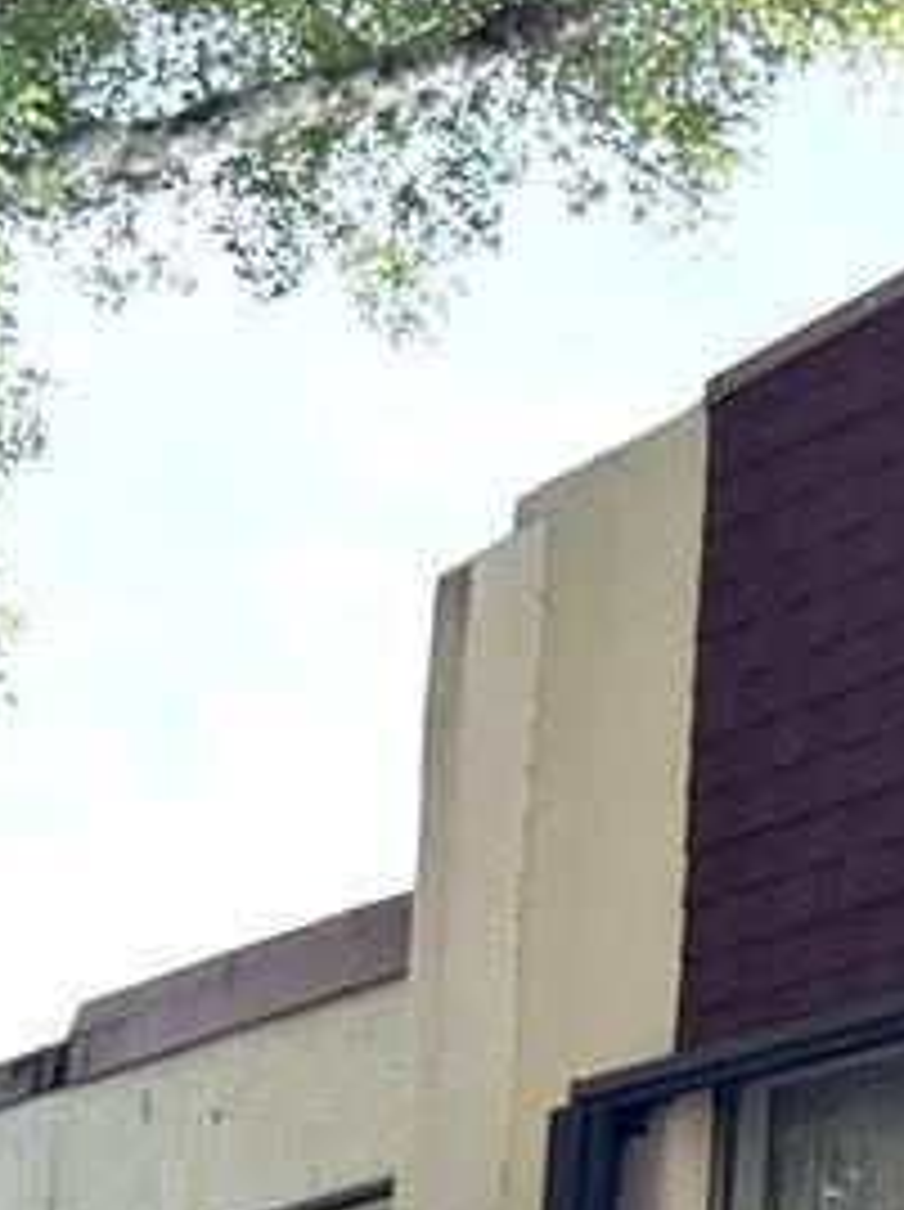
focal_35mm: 143
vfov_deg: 13.6
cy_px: 1268
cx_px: 2537
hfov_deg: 8.8
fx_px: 4991
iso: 100
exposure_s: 1/1585
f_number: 1.78
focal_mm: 6.76
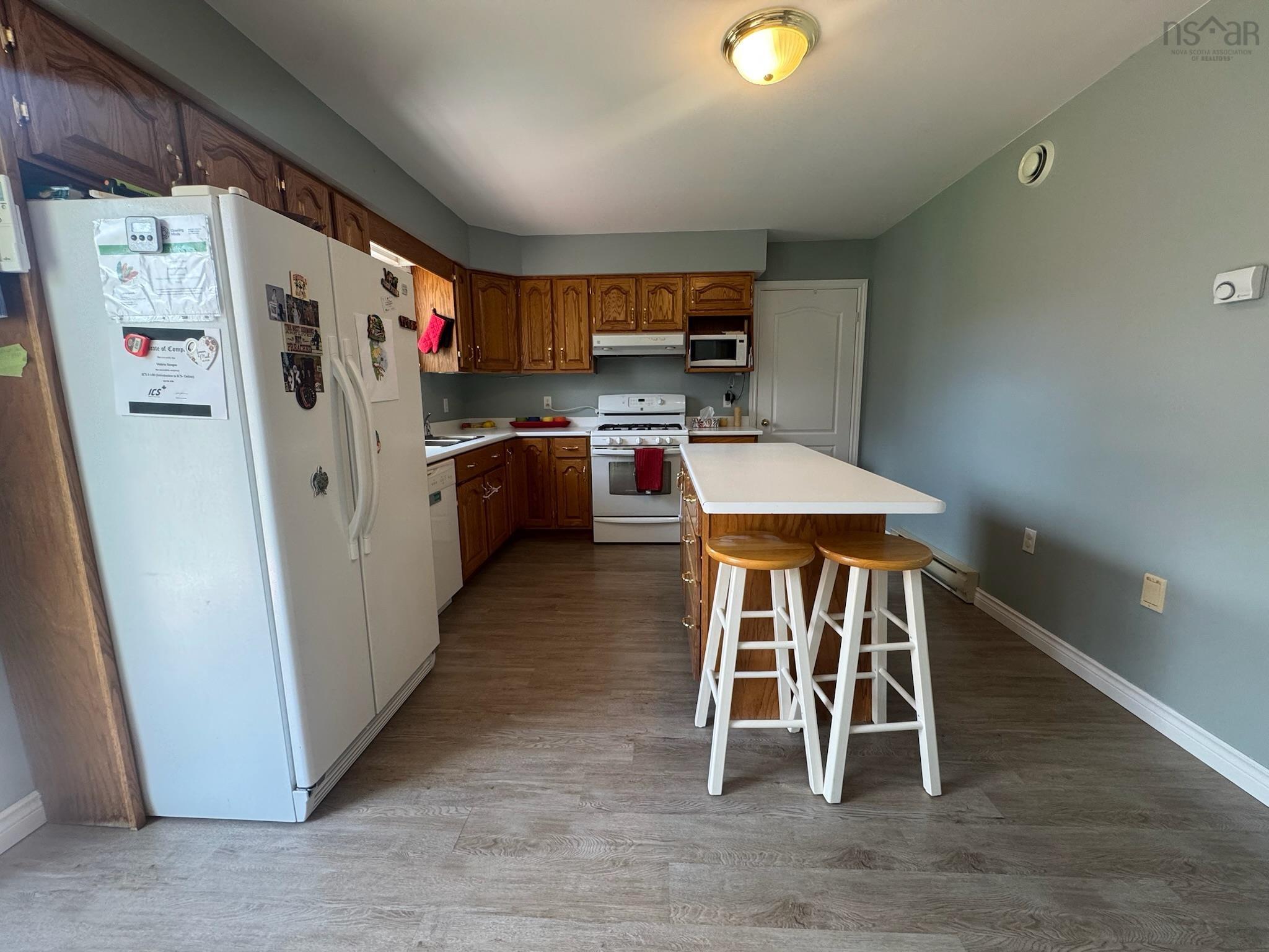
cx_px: 634
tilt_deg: -9.2
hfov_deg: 102.1
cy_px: 476
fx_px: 513
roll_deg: +0.8
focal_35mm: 14
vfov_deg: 85.7
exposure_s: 1/120
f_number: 2.2
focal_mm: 2.22
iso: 200
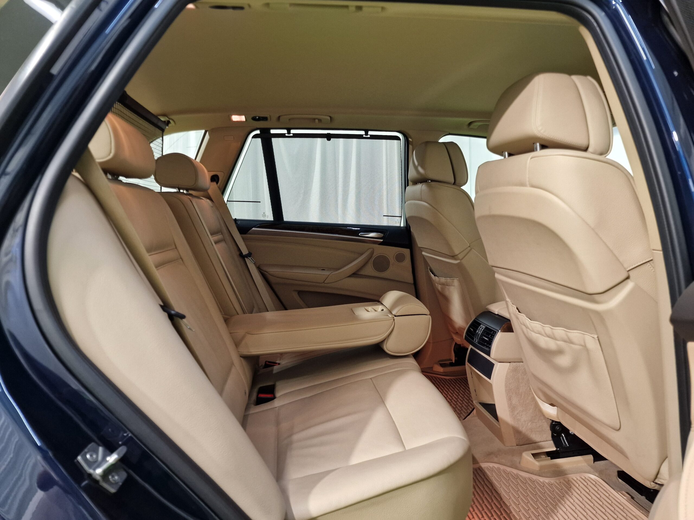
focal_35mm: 23
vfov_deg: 58.9
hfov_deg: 73.9
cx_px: 347
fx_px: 461
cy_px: 260
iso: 320
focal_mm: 6.4
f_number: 1.8
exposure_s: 1/50
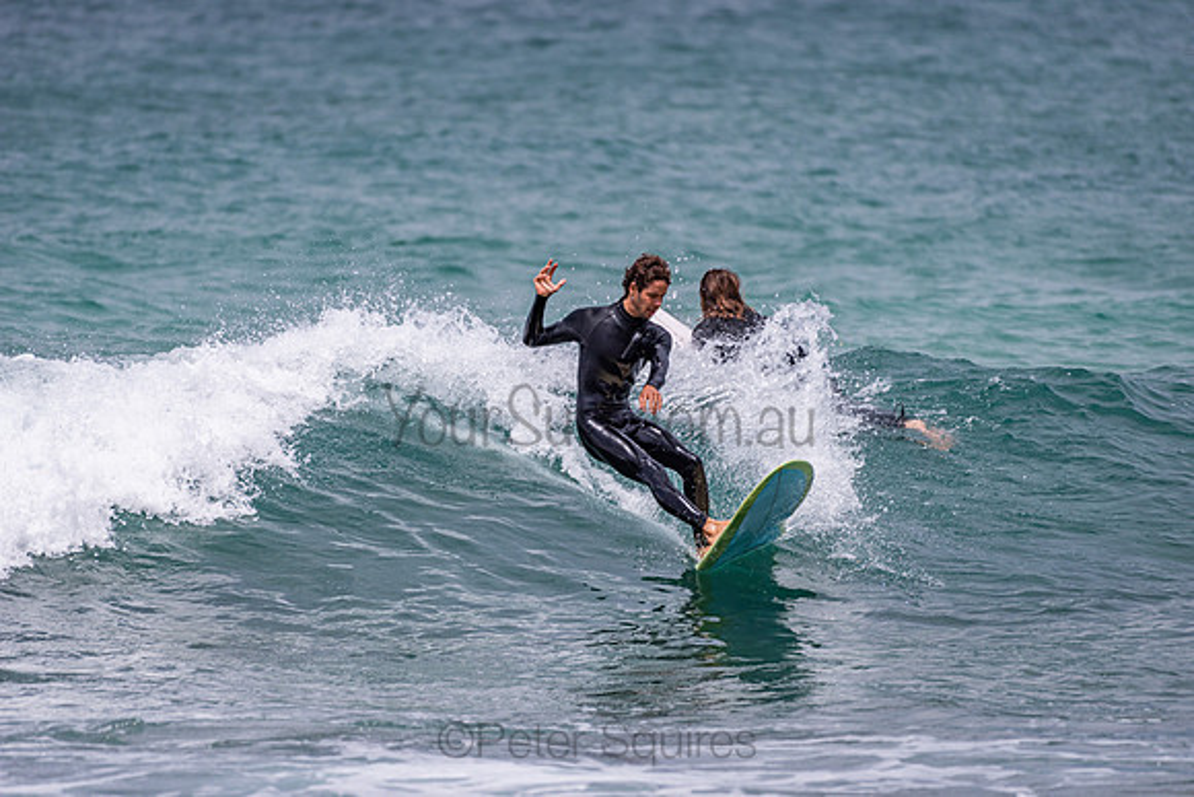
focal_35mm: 500
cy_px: 398
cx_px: 597
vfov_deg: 2.8
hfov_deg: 4.1
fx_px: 16586
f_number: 5.6
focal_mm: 500
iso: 220
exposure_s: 1/1600
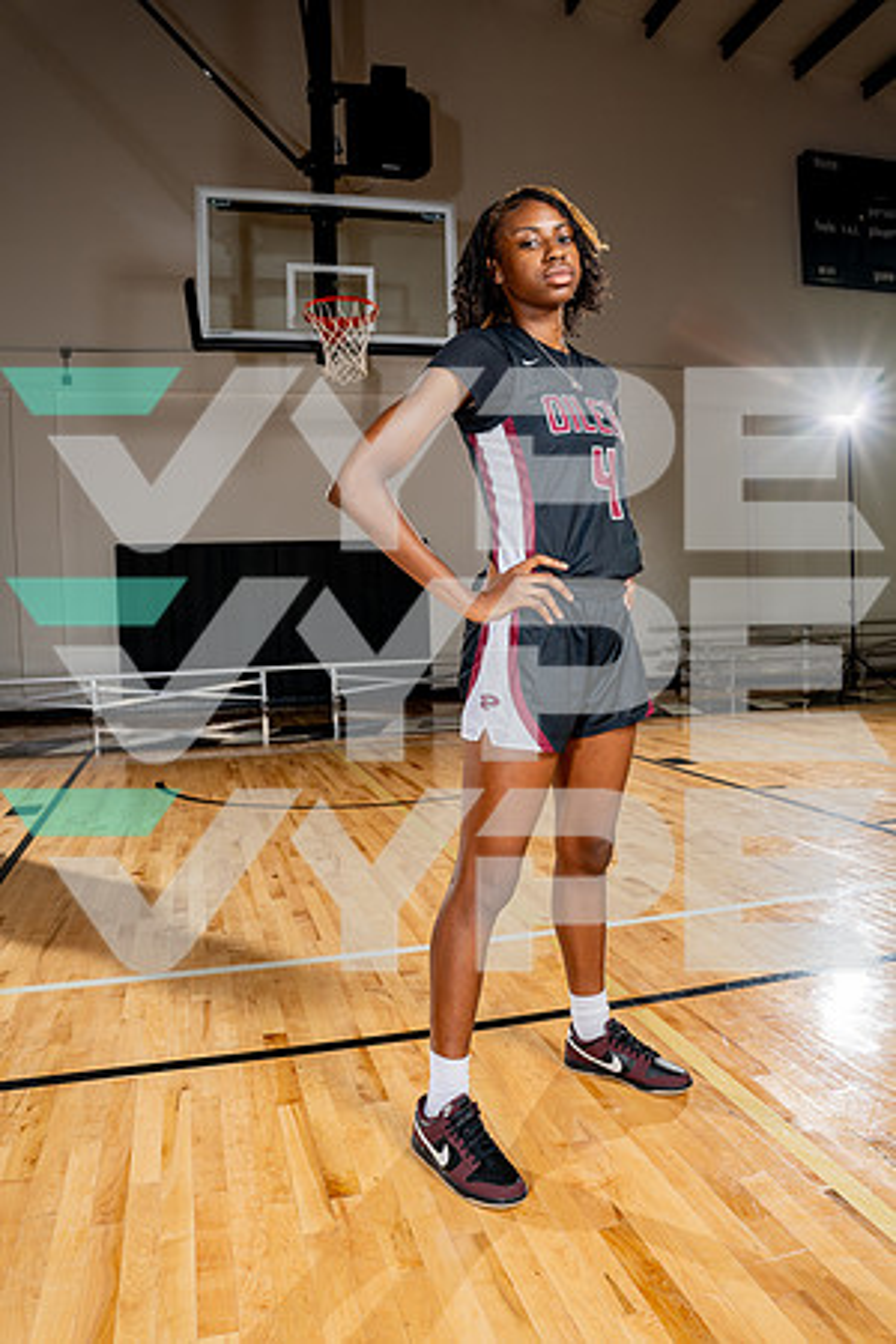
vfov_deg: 69.4
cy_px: 672
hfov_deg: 49.6
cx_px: 448
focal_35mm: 26
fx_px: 971
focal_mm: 26
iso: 200
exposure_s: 1/250
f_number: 5.6
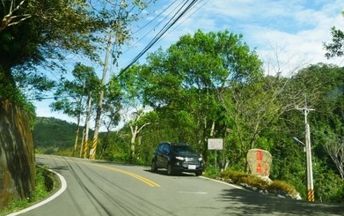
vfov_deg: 32.1
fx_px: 366
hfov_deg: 48.8
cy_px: 48
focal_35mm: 39
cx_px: 250
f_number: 5.6
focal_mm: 12
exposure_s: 1/250
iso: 200
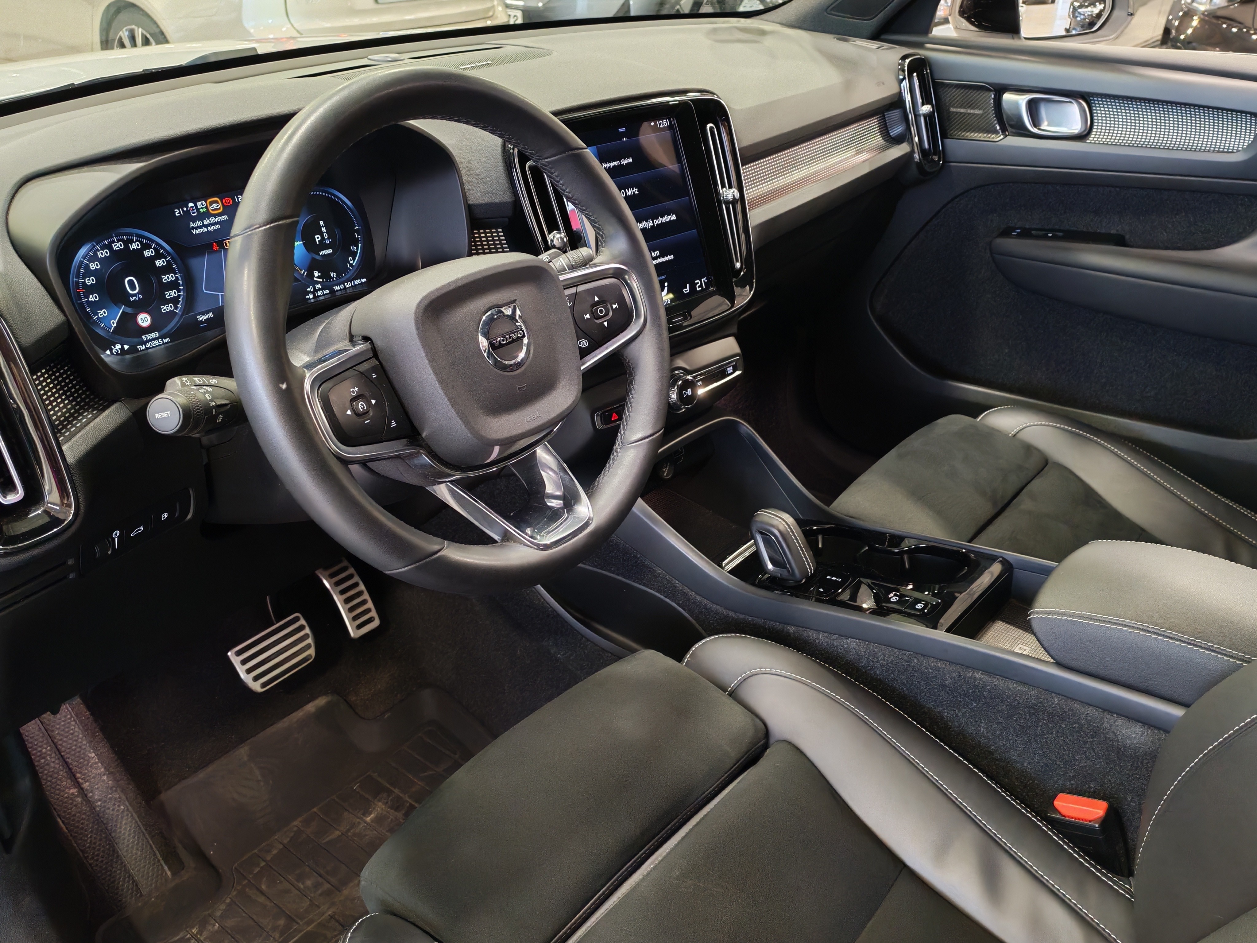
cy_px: 472
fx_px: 1126
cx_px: 628
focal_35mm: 31
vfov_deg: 45.4
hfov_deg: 58.4
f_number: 1.9
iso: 1600
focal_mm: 6.12
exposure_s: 1/50
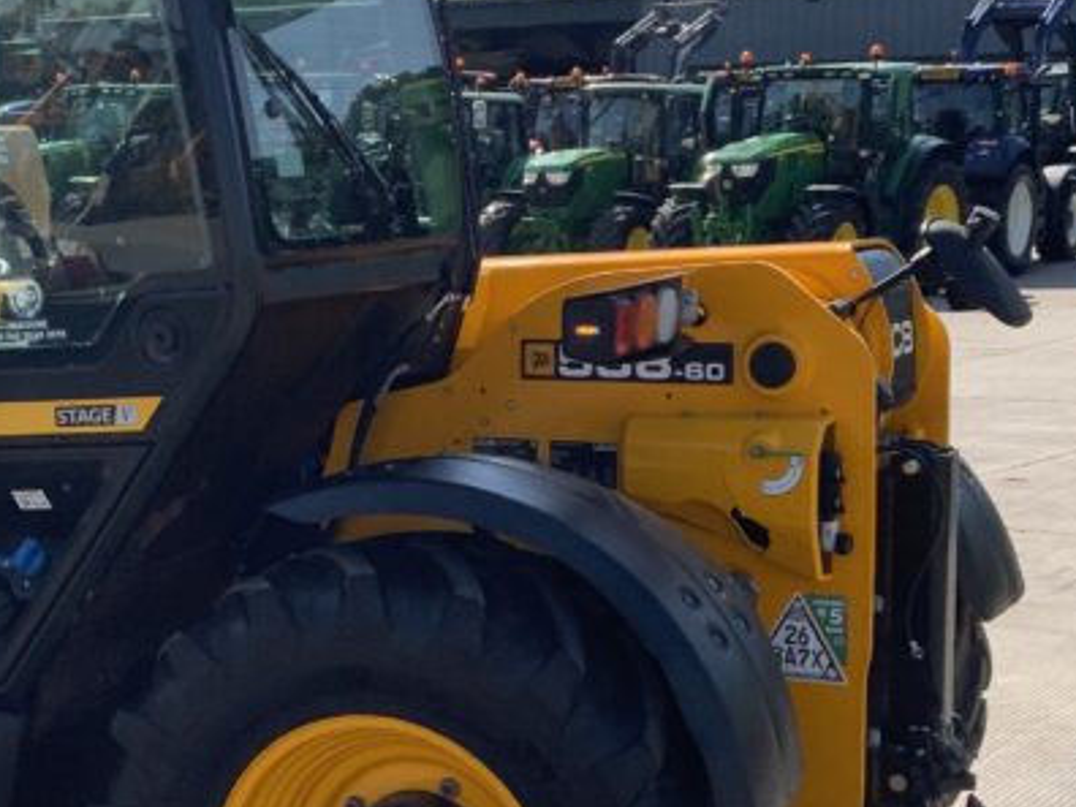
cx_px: 291
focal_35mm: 75
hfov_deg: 25.7
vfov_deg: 19.6
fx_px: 2331
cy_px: 530
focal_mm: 3
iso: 16
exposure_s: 1/1412
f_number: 1.8
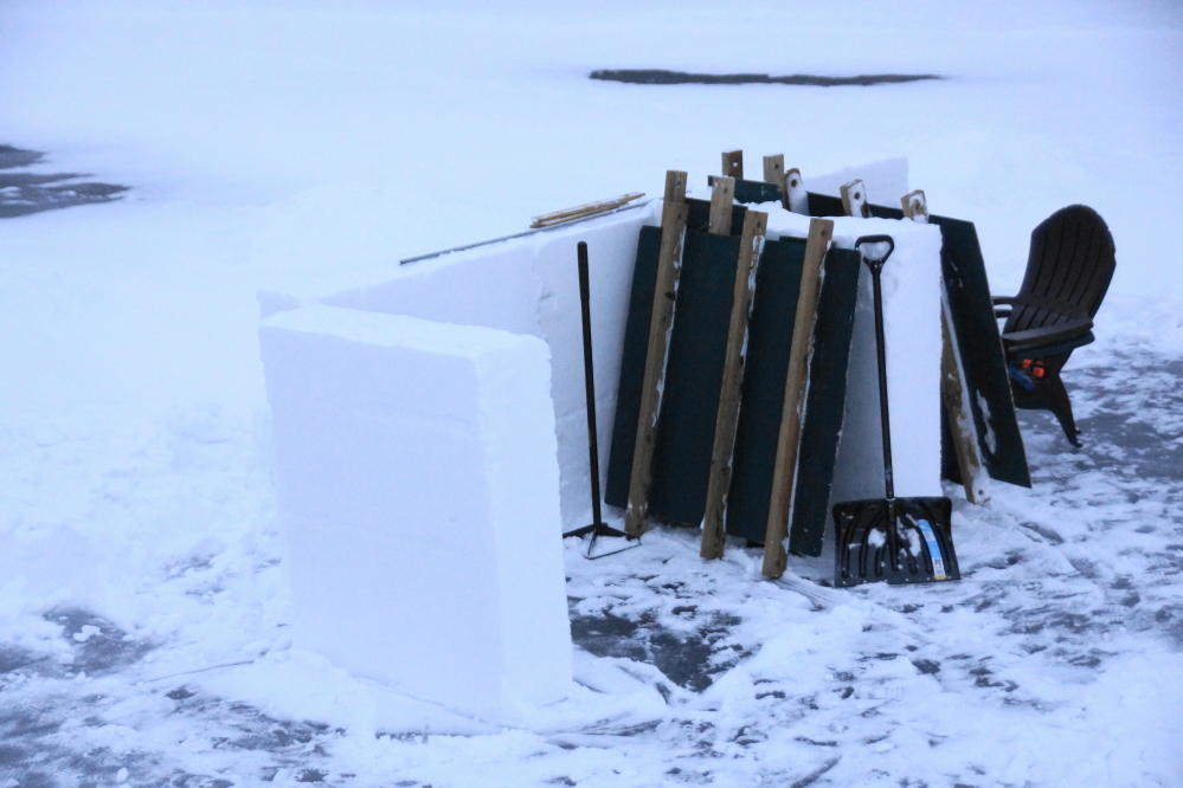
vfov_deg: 20.2
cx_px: 592
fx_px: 2218
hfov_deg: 29.9
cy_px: 394
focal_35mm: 68
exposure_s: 1/80
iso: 1250
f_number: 4.5
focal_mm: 45
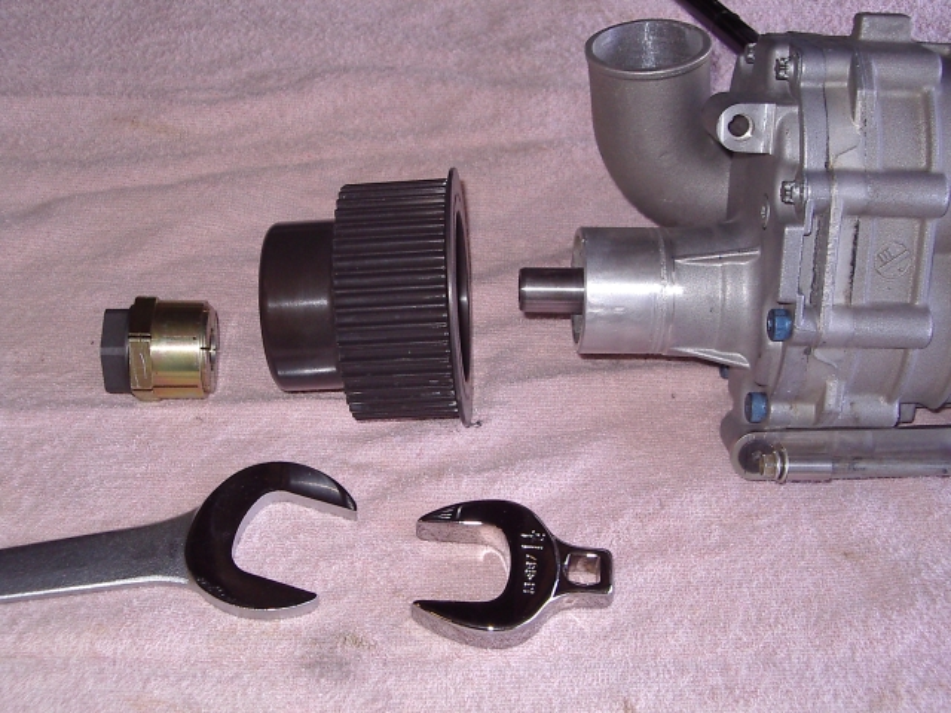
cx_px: 476
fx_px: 1429
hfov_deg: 36.8
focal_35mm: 52
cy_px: 356
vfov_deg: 28.0
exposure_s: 1/60
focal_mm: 7.8
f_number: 3
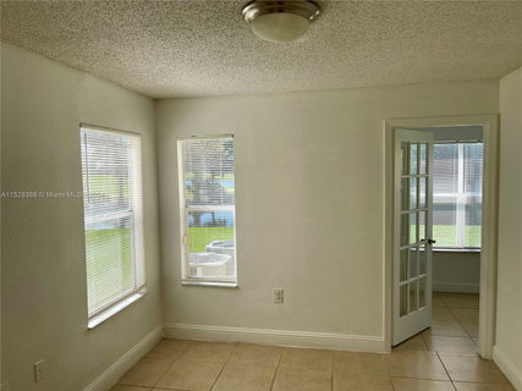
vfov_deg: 54.9
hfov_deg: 69.4
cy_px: 196
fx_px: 377
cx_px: 261
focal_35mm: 25
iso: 32
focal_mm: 5.1
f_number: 1.6
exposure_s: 1/1238
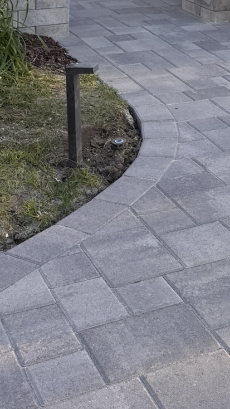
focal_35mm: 73
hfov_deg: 15.8
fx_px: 791
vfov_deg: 26.1
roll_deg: -2.5
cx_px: 285
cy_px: -71
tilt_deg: -5.7
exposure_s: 1/470
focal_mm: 6.76
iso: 80
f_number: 1.78
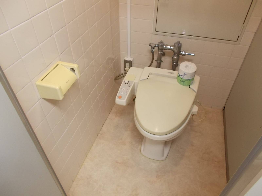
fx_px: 197
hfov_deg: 67.3
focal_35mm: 26
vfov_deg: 53.1
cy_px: 98
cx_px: 131
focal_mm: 4.6
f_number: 3.2
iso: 200
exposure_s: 1/25
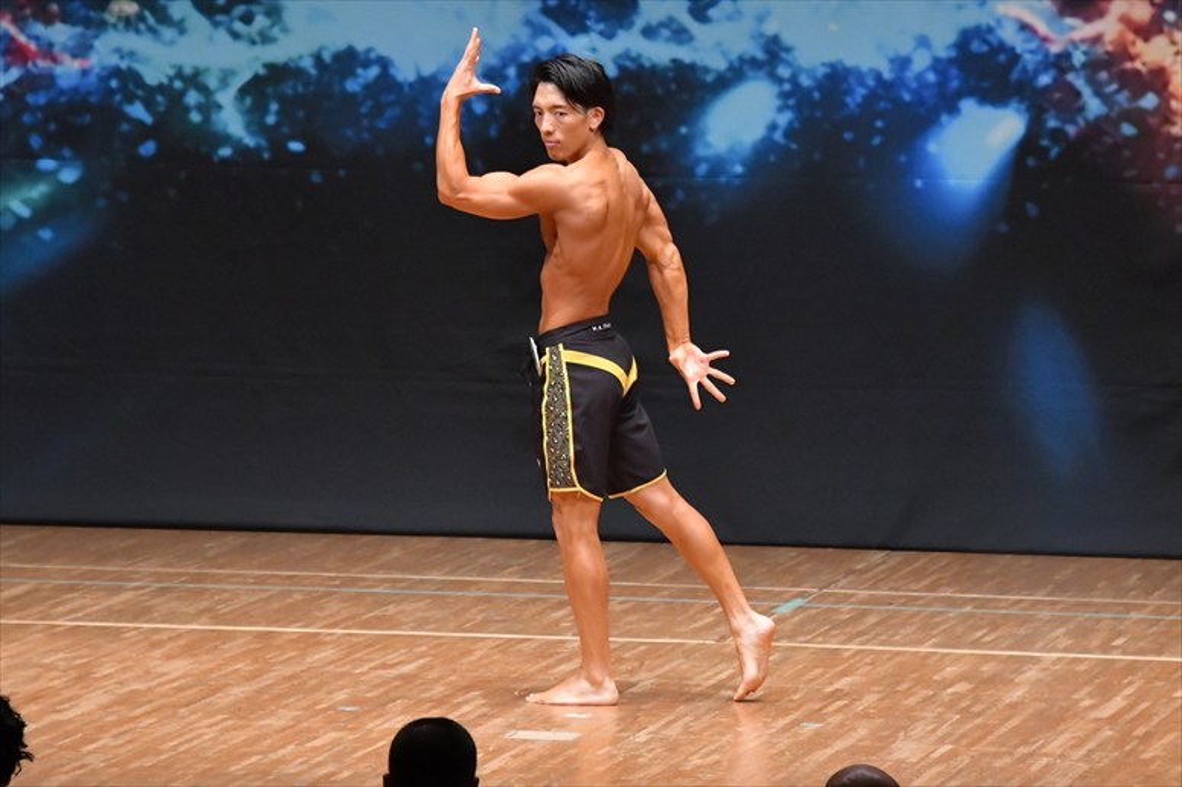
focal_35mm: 285
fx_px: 9353
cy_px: 394
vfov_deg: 4.8
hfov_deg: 7.2
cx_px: 591
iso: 8000
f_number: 5.6
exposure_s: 1/400
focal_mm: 190
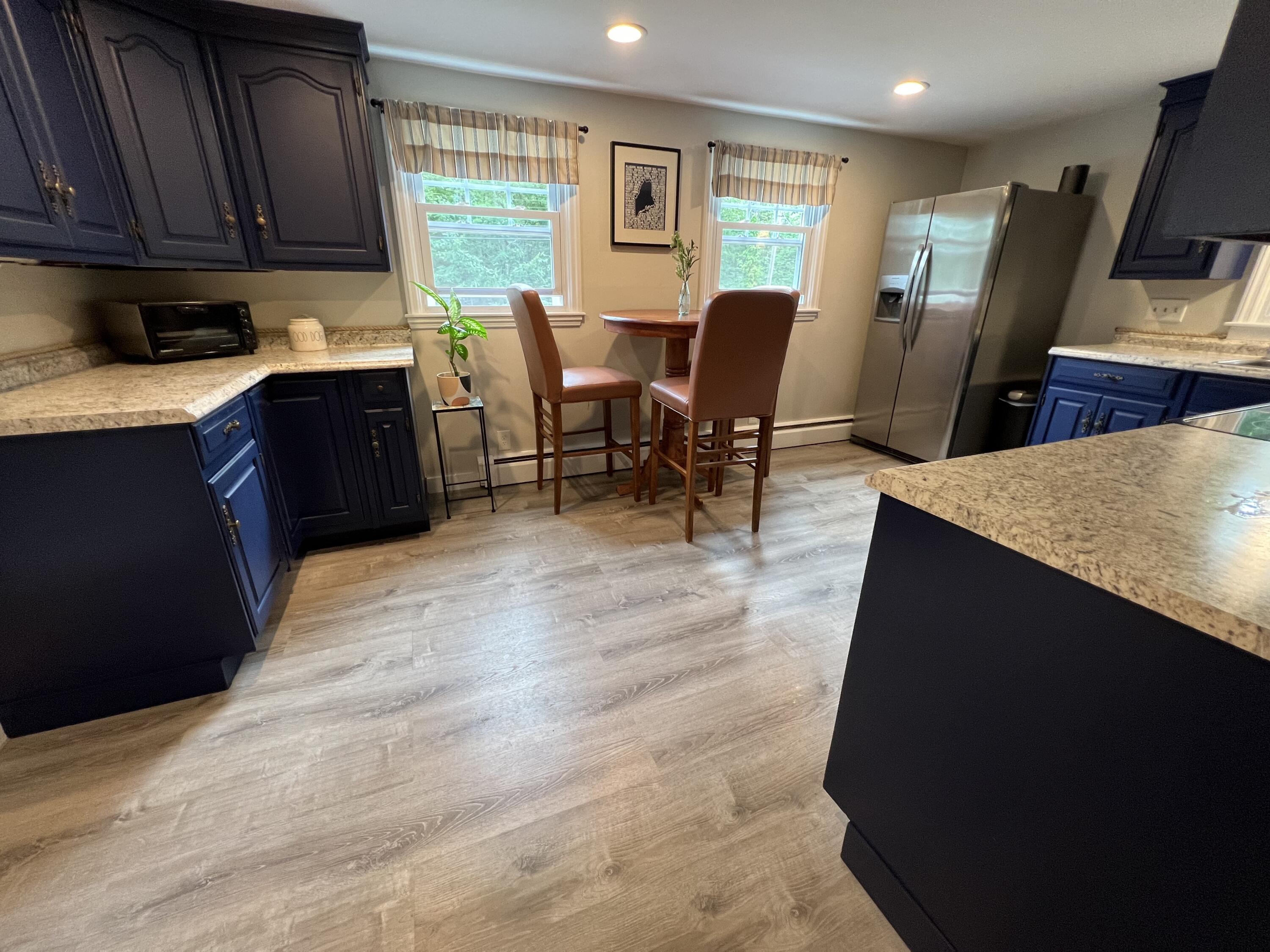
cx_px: 635
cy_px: 476
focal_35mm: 13
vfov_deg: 89.9
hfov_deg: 106.2
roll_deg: -0.4
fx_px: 477
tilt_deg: -20.6
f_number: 1.8
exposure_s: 1/60
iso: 200
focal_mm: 1.57
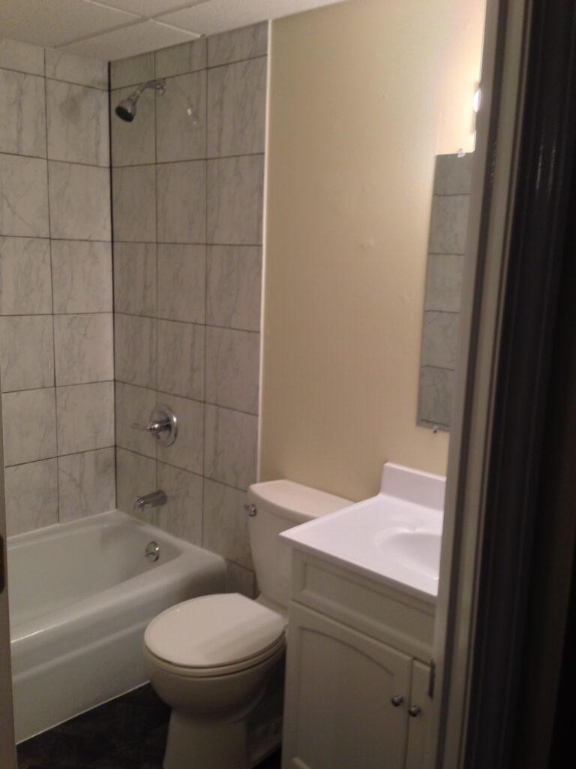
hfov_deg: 42.9
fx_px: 732
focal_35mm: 33
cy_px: 384
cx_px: 288
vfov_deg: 55.4
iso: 64
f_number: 2.4
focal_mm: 4.12
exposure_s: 1/20
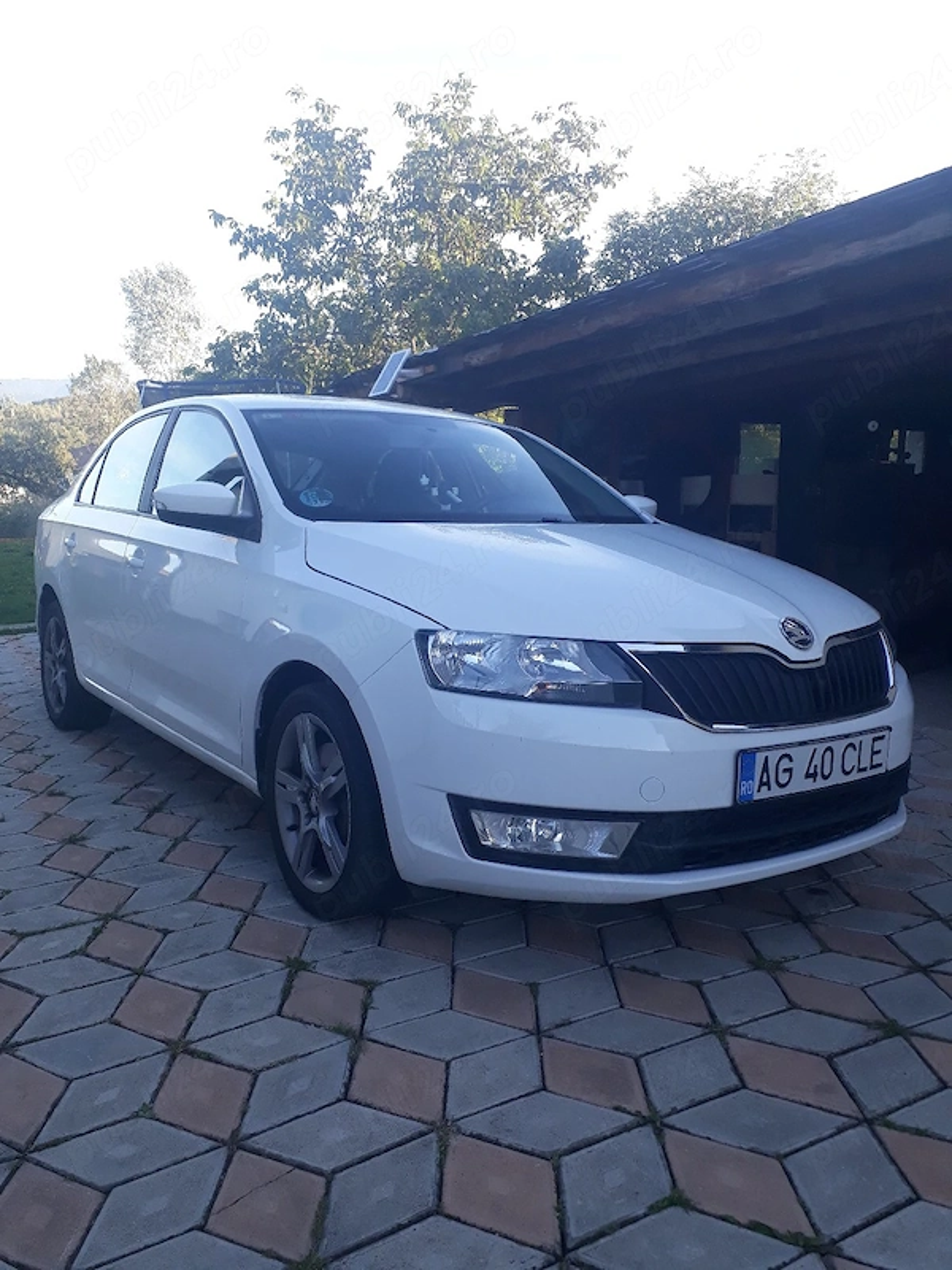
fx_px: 990
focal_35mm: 27
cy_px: 635
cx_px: 476
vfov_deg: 65.3
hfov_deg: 51.4
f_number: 1.9
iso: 40
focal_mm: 3.6
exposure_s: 1/159
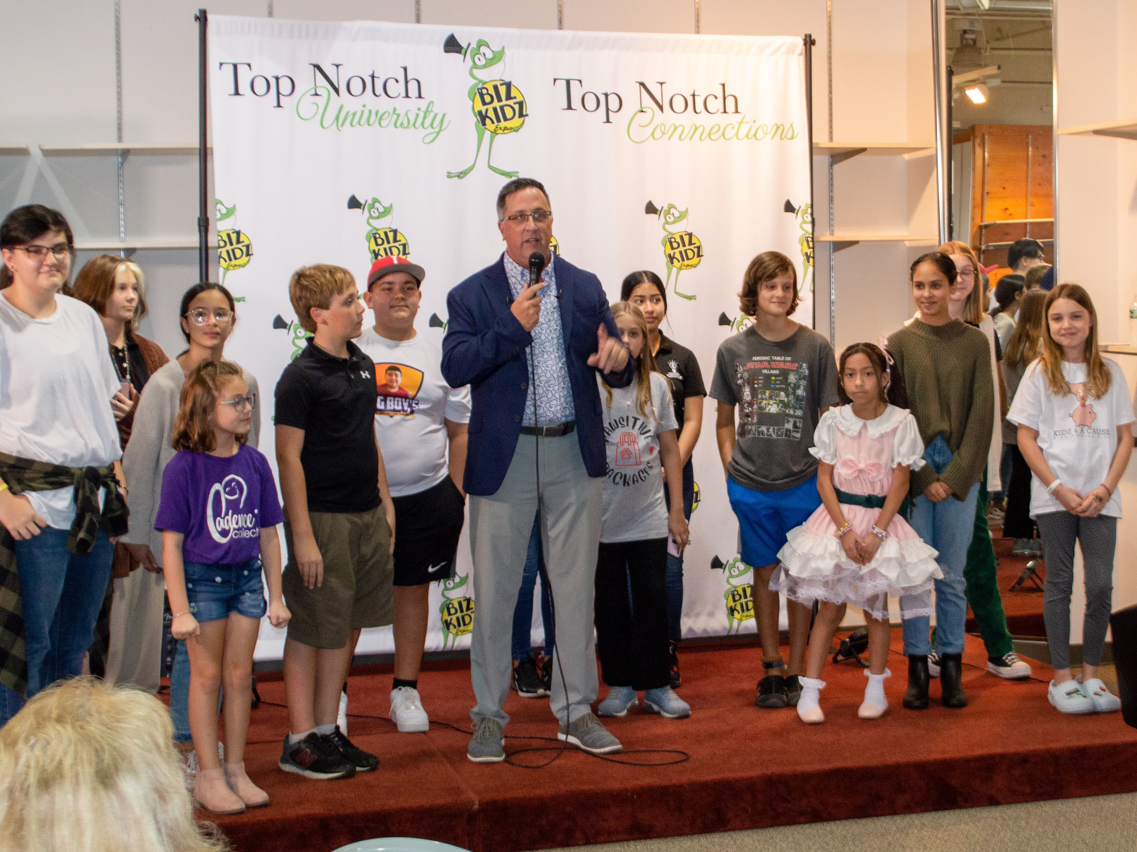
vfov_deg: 24.4
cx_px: 666
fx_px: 1971
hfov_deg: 32.1
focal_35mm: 60
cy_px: 383
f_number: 4
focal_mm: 24
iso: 720
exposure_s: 1/60
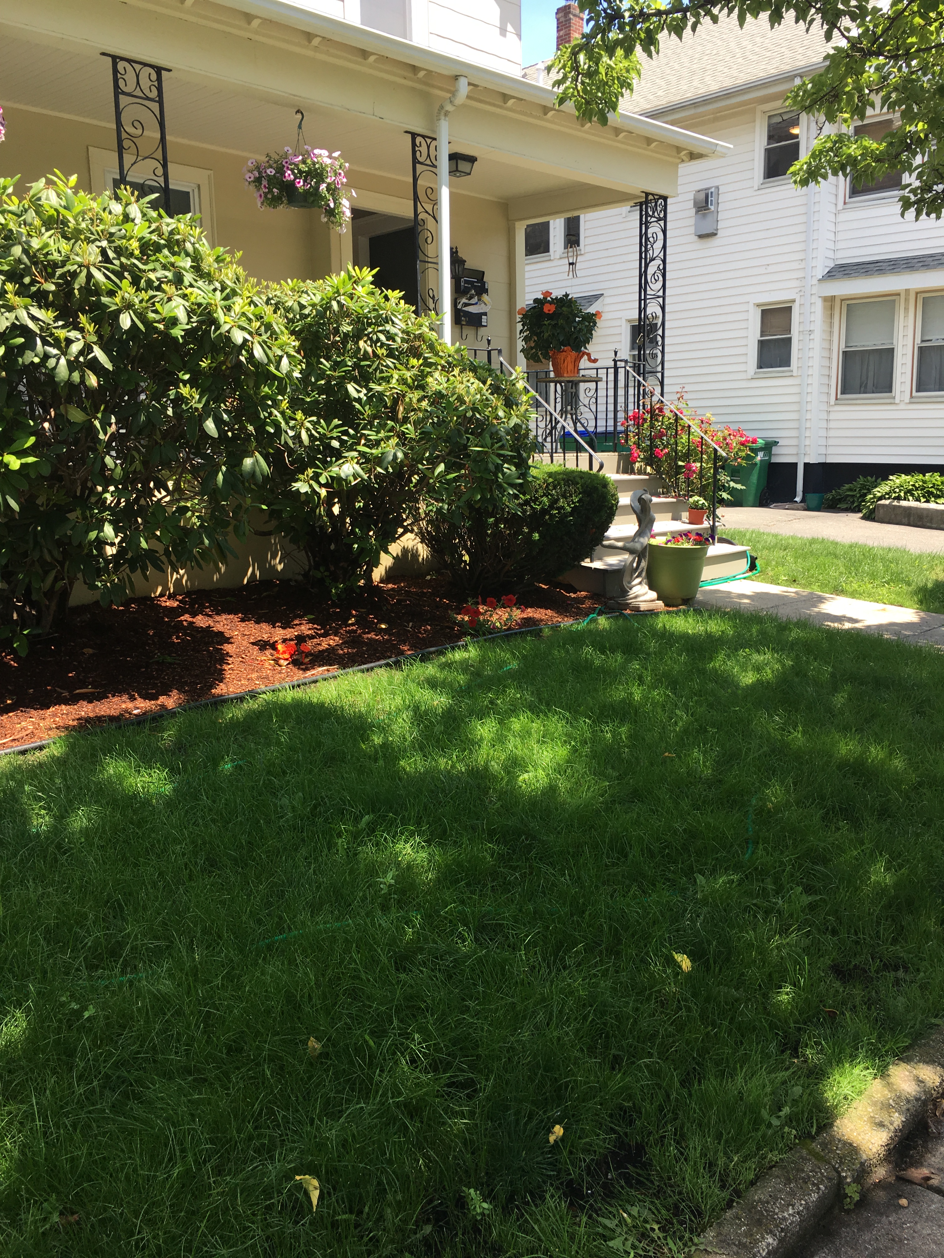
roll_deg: +0.9
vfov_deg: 61.7
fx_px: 1054
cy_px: 629
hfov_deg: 48.2
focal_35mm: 29
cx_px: 472
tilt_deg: -7.4
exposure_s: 1/430
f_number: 2.2
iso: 25
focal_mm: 4.15
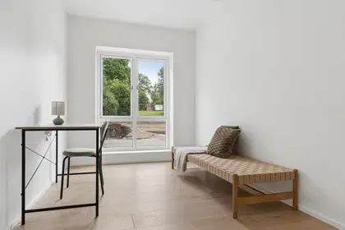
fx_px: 223
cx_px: 172
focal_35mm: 23
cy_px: 115
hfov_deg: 75.5
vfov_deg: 54.6
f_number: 8
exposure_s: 1/10
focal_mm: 15.5
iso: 320
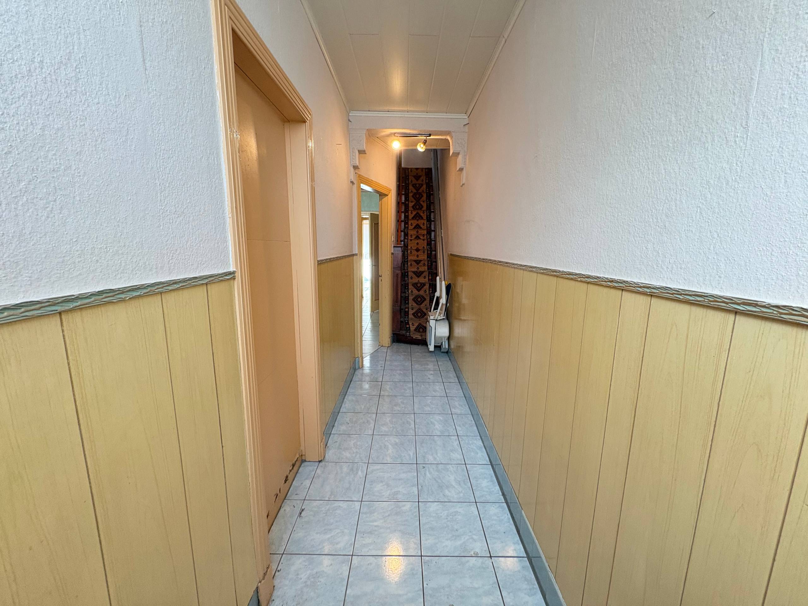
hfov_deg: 102.1
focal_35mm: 14
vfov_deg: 85.7
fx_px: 327
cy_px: 303
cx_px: 404
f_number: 2.2
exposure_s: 1/50
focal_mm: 2.22
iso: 400
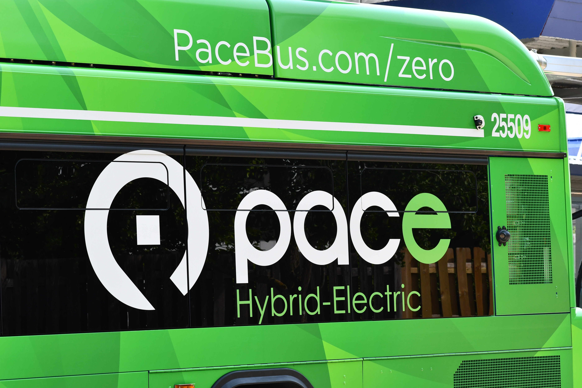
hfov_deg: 15.9
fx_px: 2085
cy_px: 194
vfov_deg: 10.6
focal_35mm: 129
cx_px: 291
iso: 800
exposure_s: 1/500
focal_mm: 86
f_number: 11
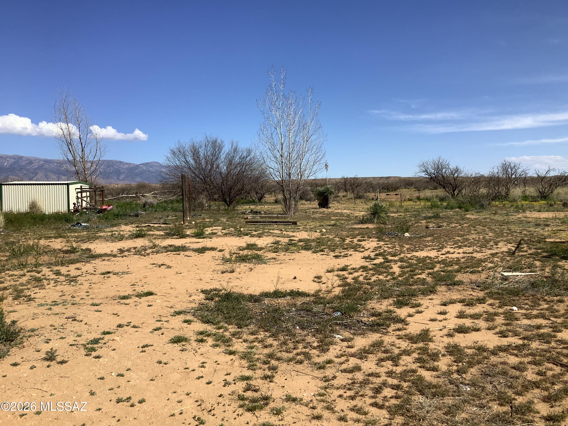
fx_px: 509
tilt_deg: -3.3
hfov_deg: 58.4
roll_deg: +1.6
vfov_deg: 45.4
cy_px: 213
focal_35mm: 31
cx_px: 284
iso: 25
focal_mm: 3.3
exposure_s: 1/1812
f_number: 2.4
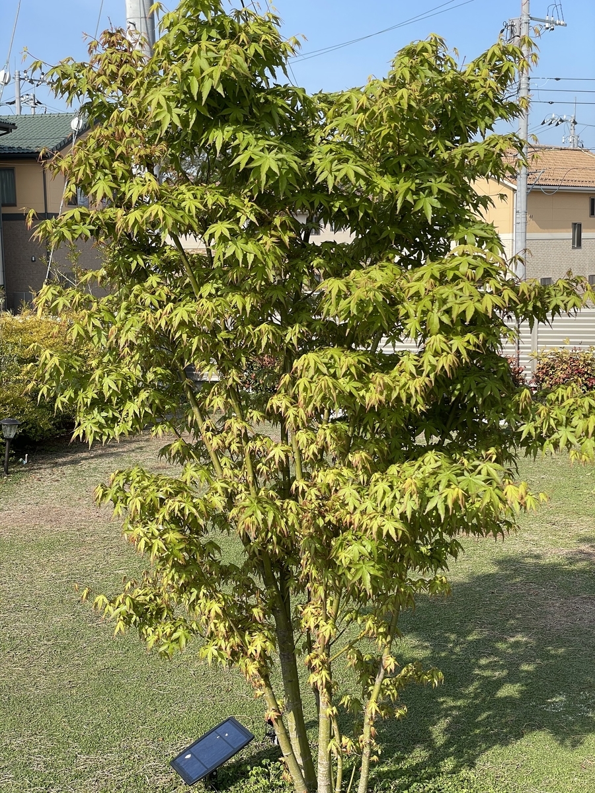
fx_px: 1192
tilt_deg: -7.0
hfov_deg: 28.0
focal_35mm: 52
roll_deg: +0.6
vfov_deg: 36.8
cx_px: 298
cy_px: 396
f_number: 2
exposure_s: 1/545
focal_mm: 6
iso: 25
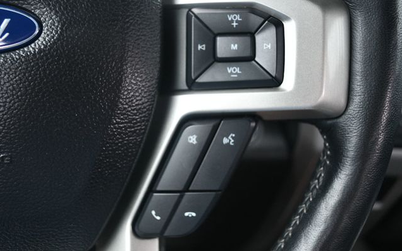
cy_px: 125
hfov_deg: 49.3
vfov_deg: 32.0
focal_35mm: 40
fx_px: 438
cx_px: 201
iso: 800
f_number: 4.2
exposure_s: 1/250
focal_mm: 26
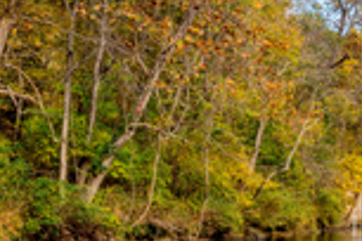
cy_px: 198
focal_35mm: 118
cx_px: 476
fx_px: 1186
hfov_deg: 16.4
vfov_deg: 11.6
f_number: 16
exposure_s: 1/13
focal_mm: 30
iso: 100
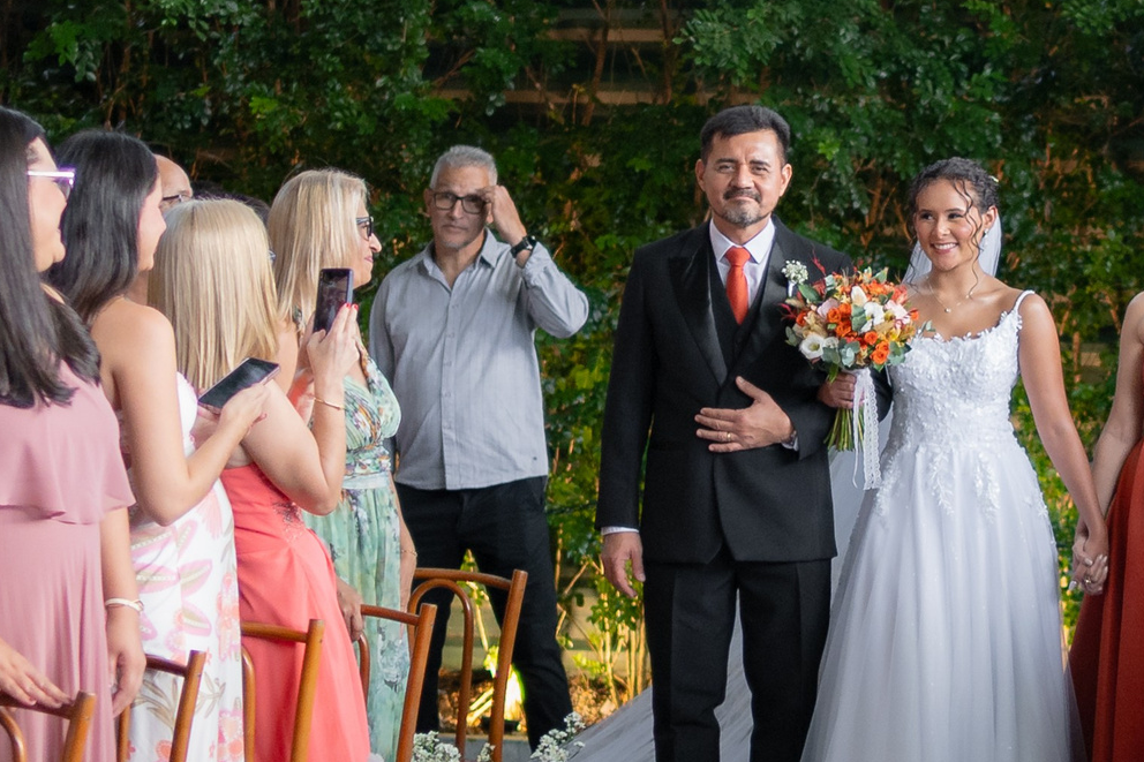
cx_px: 1067
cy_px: 311
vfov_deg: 10.1
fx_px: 4321
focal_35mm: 136
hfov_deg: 14.9
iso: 640
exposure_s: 1/500
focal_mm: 35
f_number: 1.4
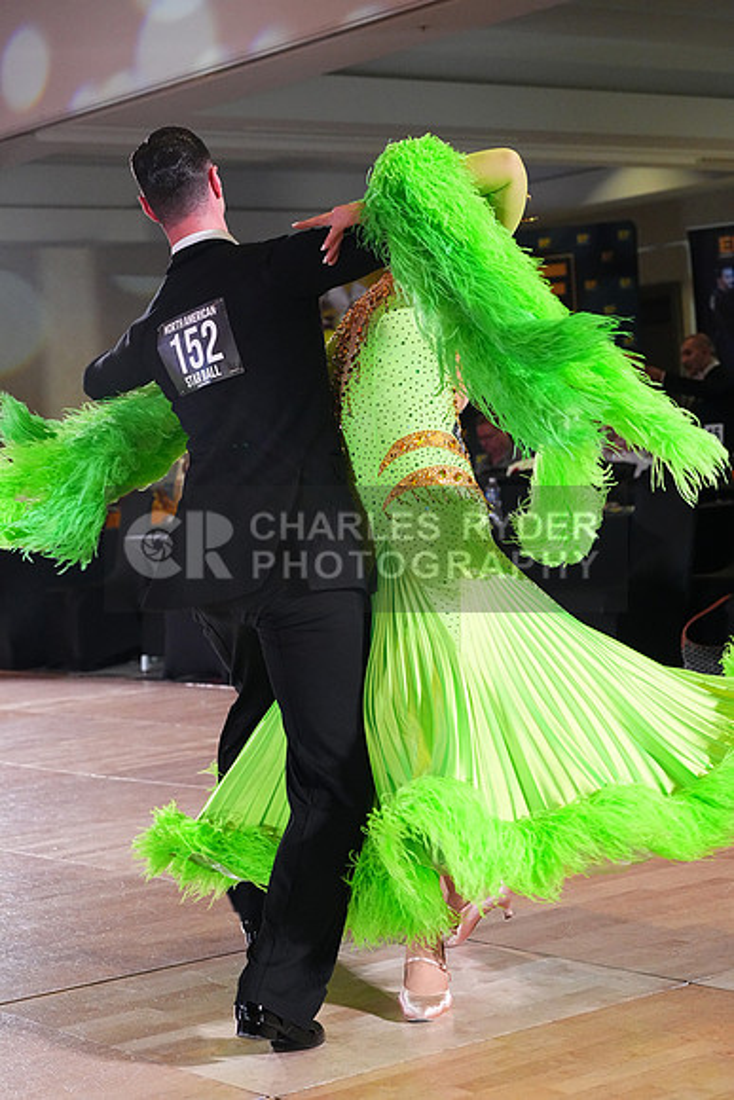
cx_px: 367
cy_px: 550
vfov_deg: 28.8
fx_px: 2139
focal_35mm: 70
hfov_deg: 19.5
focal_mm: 70
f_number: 5
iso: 8000
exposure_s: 1/400
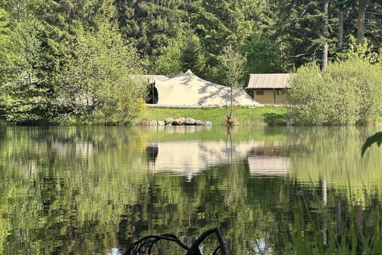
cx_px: 183
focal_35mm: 90
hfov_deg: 22.6
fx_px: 955
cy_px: 158
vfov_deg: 15.2
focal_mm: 9
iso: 32
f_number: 2.8
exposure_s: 1/224
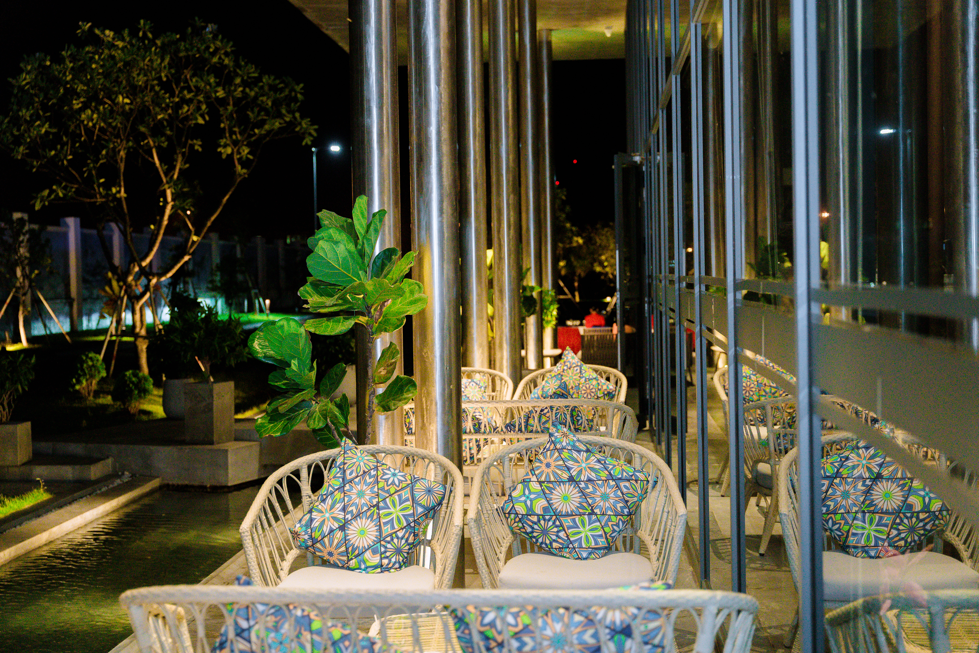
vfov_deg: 27.5
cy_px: 326
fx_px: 1335
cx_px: 490
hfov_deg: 40.3
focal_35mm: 49
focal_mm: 49.1
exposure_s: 1/125
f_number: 3.2
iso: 5000
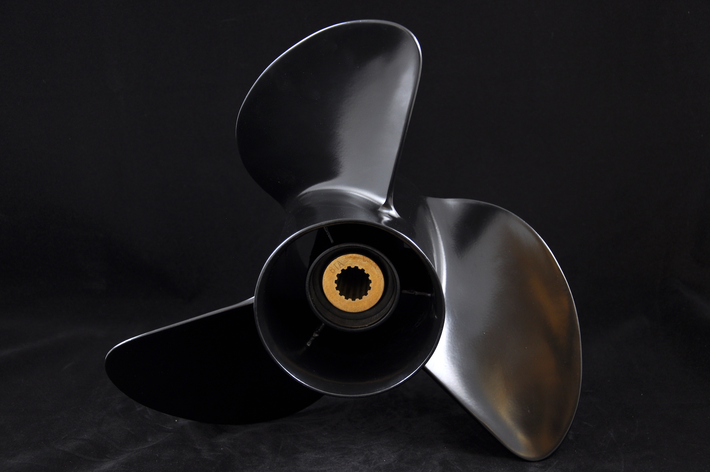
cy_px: 236
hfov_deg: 31.9
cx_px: 355
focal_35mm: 63
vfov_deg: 21.5
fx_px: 1241
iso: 200
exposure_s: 1/6
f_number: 4.8
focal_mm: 42
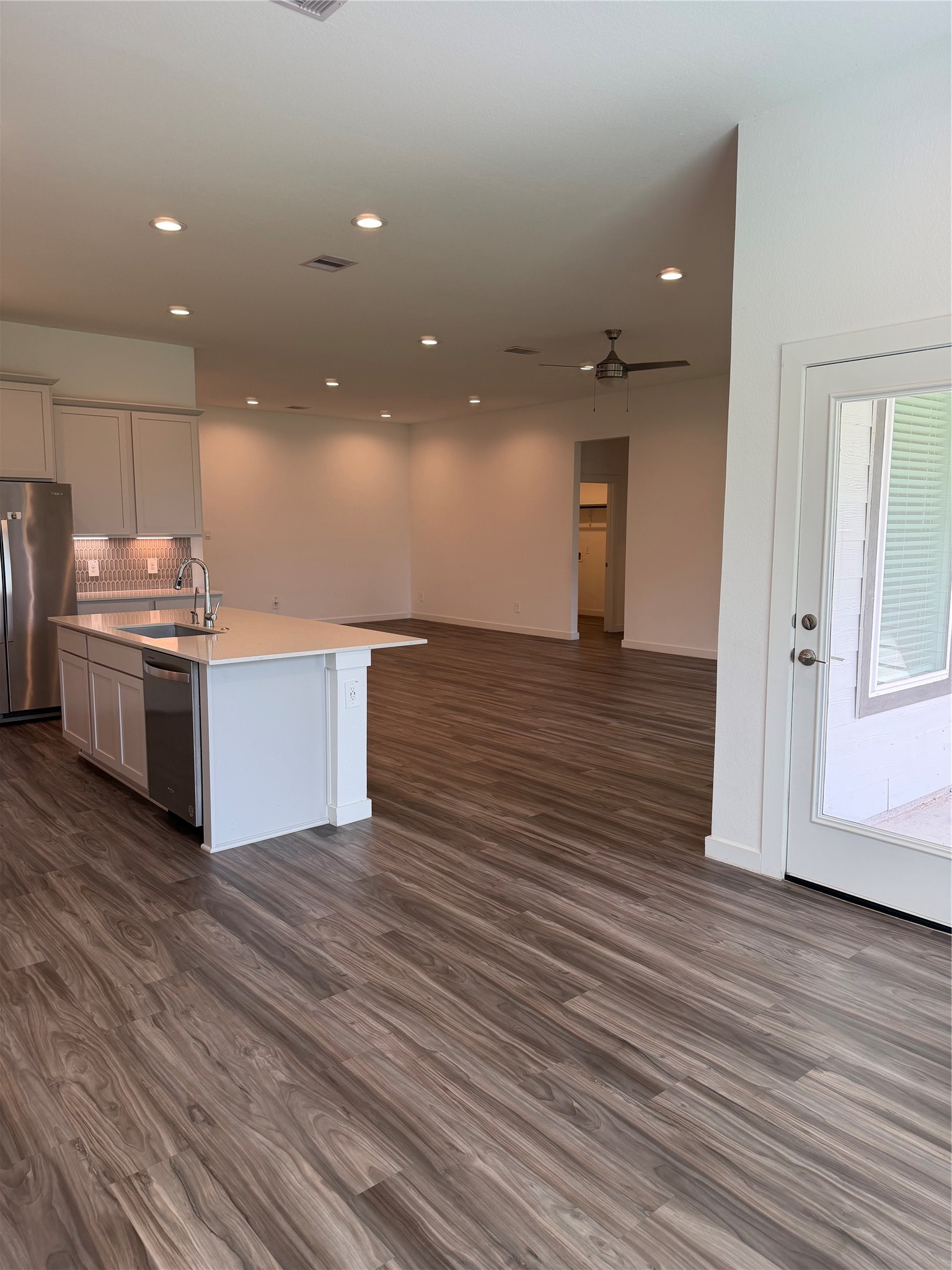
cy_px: 635
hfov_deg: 56.8
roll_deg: -0.3
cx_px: 476
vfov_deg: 71.6
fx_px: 880
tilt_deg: -7.2
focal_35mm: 24
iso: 100
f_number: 1.78
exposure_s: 1/194
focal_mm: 6.76
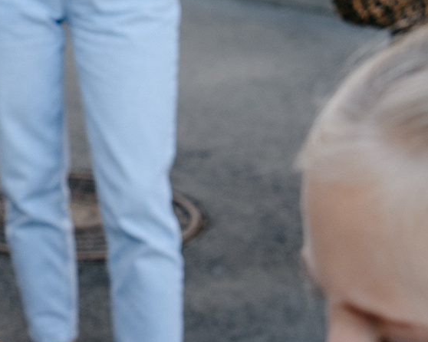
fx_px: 1988
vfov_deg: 9.8
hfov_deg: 11.2
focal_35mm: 157
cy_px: 235
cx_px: -413
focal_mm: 32
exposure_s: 1/400
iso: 160
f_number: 3.5
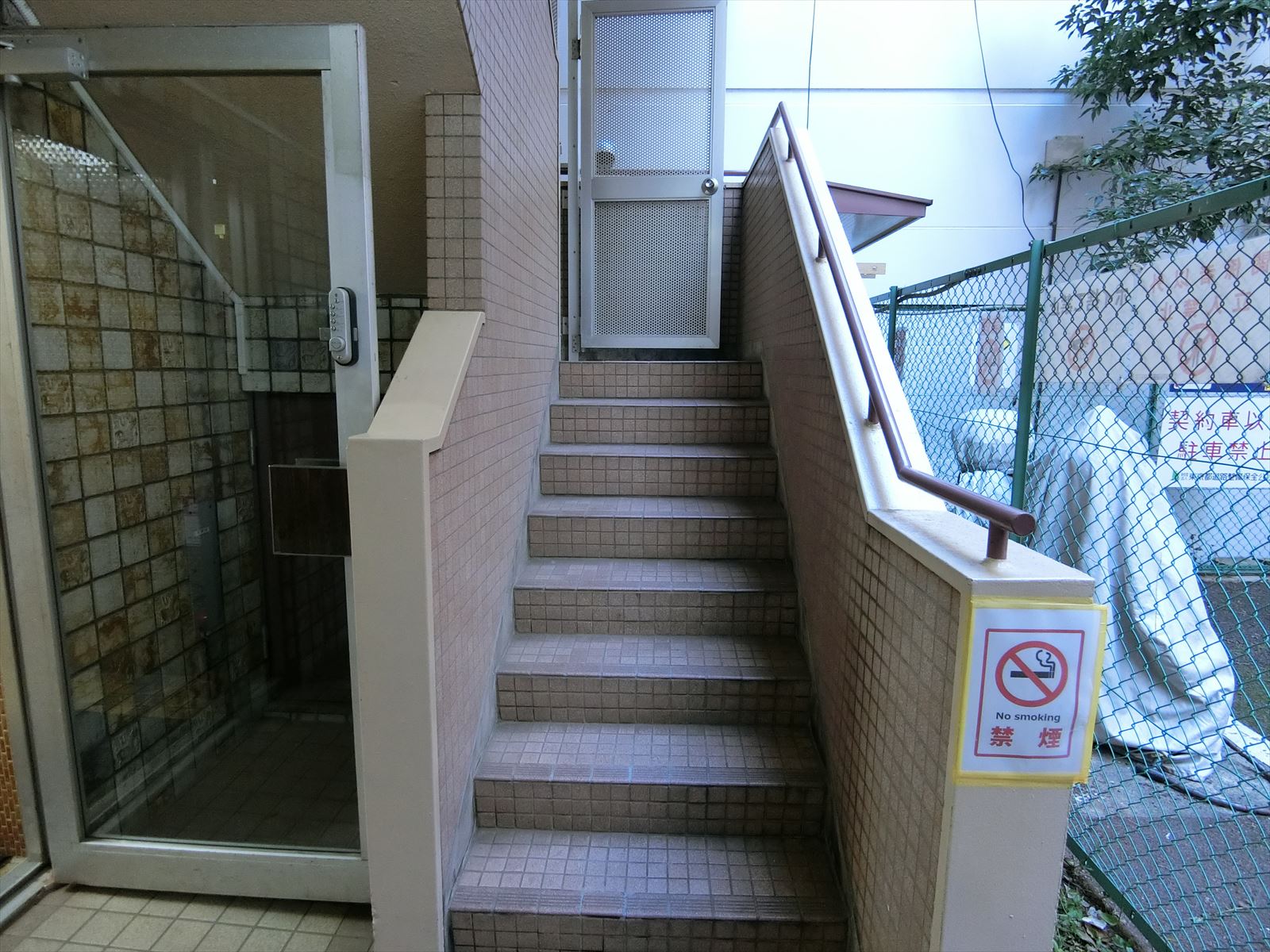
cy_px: 476
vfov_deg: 68.7
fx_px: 697
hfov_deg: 84.7
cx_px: 635
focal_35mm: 19
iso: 400
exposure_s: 1/60
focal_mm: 4.06
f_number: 2.7
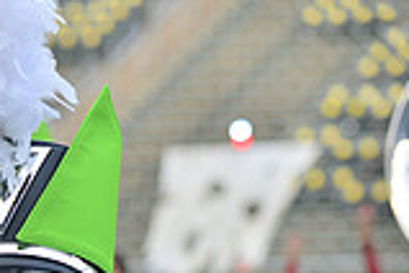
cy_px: 554
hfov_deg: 5.4
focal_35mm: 382
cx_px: 42
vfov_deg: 3.6
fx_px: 4340
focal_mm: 135
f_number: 5.6
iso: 200
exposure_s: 1/400
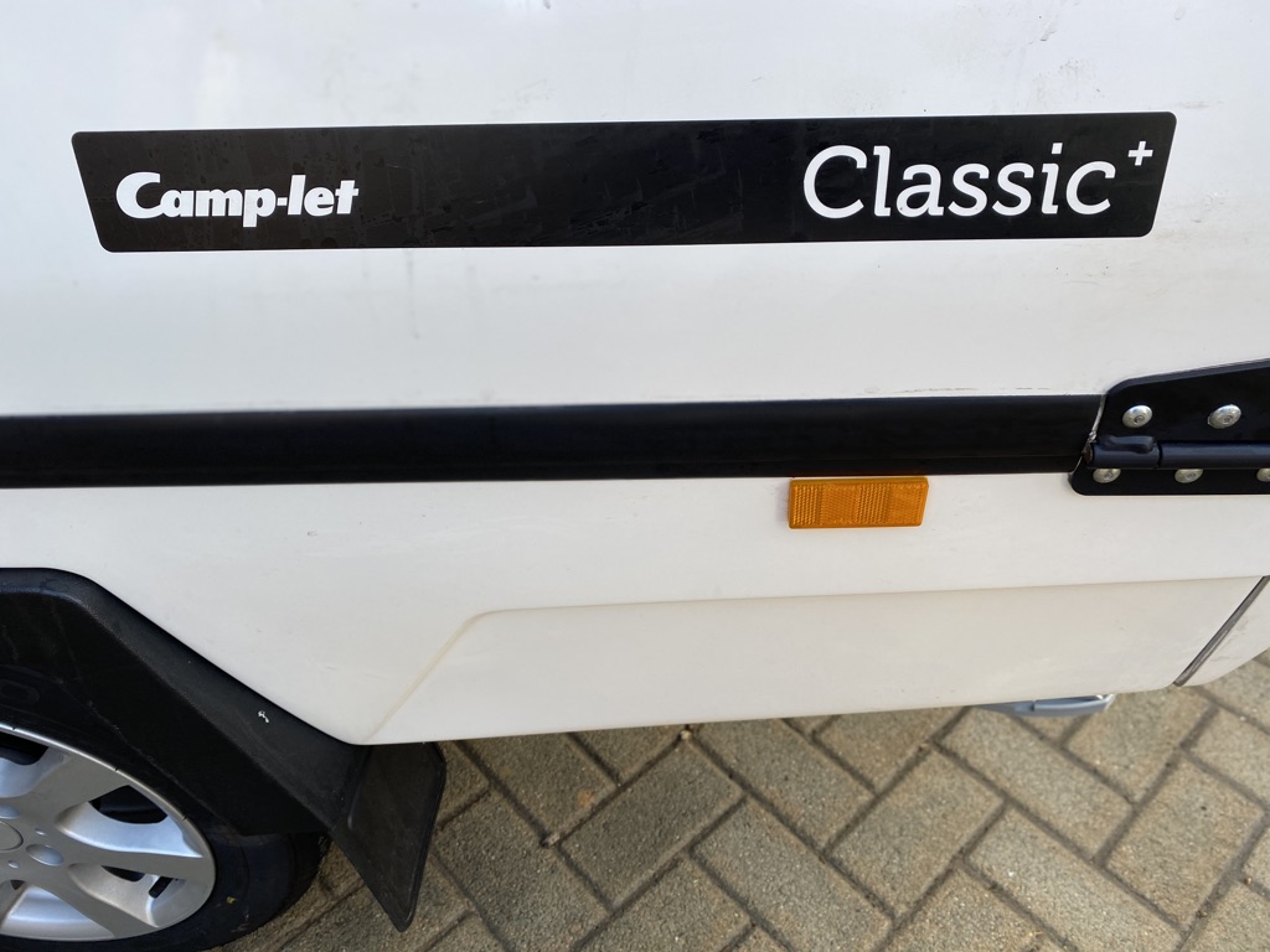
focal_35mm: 26
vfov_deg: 53.1
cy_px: 476
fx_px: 954
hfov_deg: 67.3
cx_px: 635
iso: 32
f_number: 1.8
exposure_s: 1/252
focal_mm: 4.25
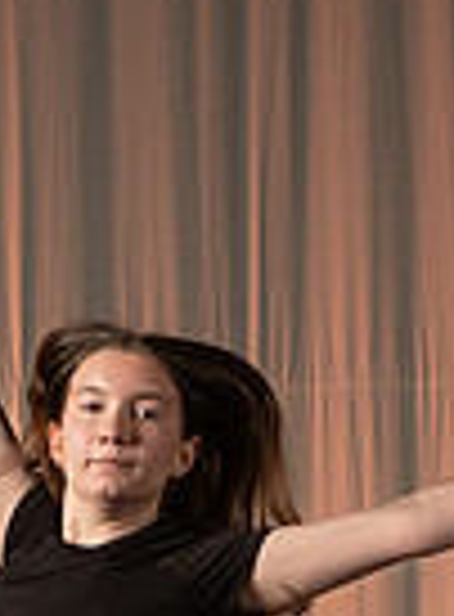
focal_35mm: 180
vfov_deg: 10.6
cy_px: 952
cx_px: -82
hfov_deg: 8.1
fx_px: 3183
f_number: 6.3
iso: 500
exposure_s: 1/200
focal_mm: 24
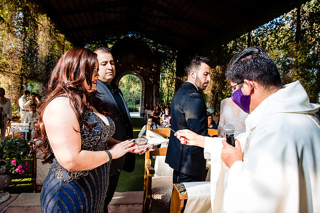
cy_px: 106
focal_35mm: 24
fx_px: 213
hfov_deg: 73.7
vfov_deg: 53.2
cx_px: 160
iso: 800
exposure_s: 1/200
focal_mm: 24
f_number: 5.6
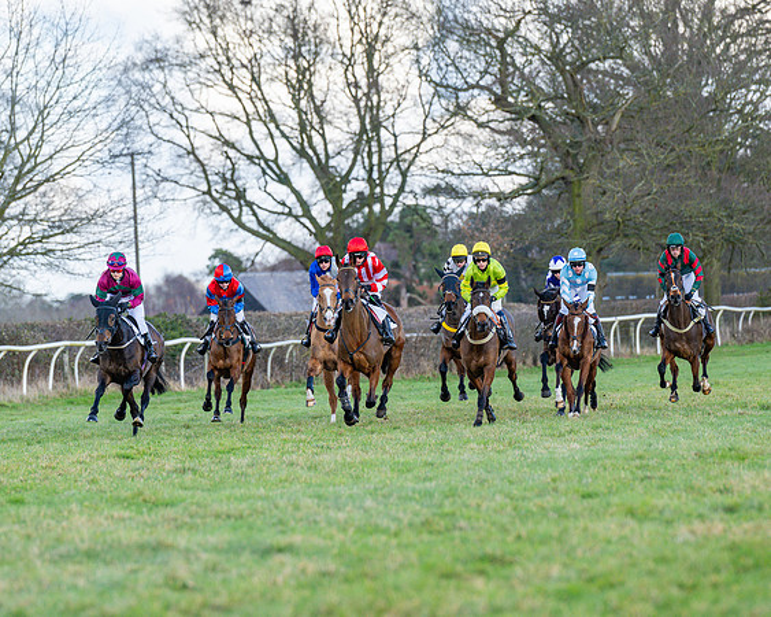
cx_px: 366
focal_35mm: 295
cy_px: 321
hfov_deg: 6.6
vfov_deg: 5.2
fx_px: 6722
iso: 500
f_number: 4
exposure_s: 1/1250
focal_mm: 200
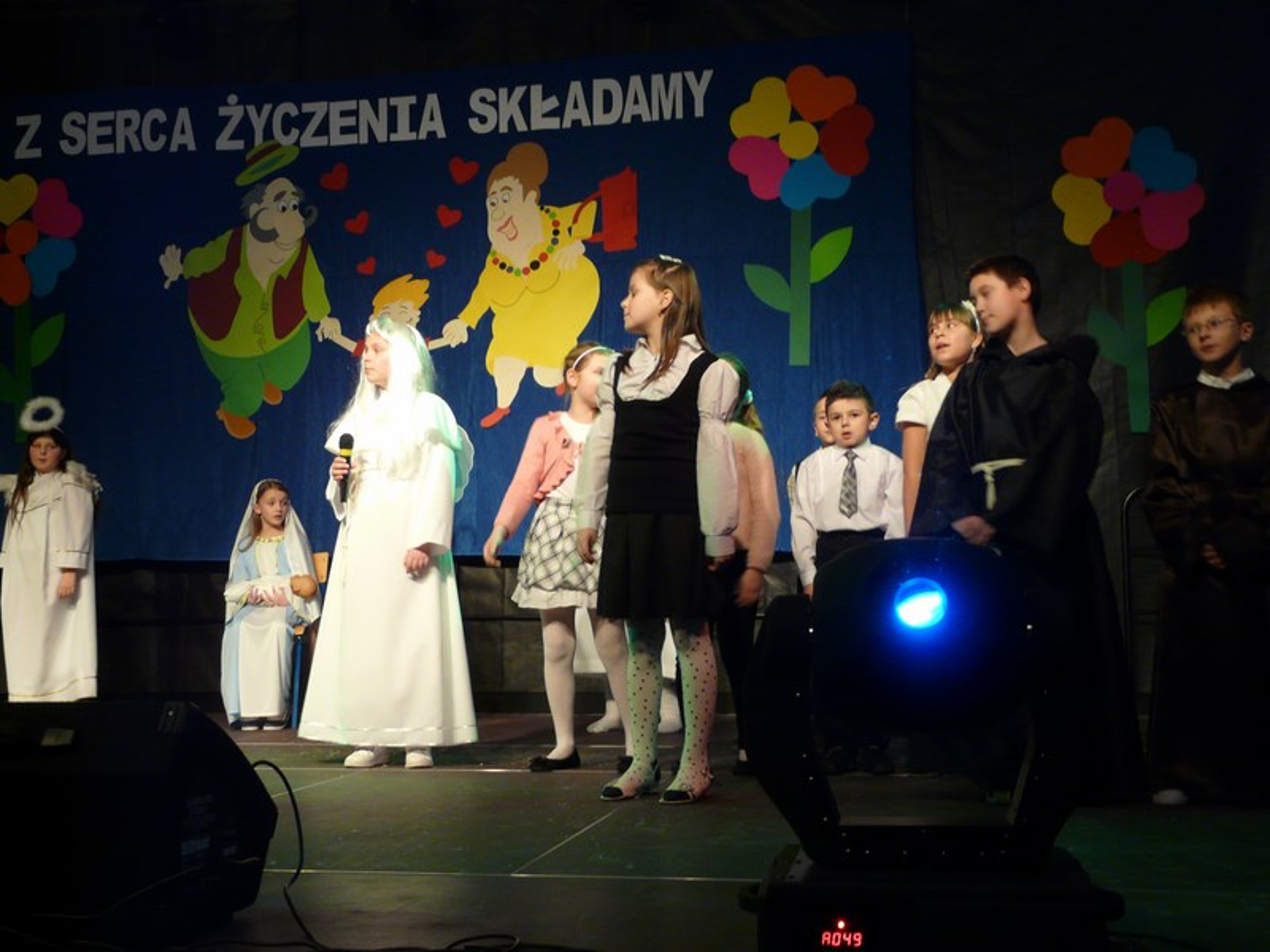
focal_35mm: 44
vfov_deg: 32.9
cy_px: 476
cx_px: 635
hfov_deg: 42.9
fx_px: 1614
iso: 200
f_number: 3.2
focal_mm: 7.2
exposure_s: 1/20
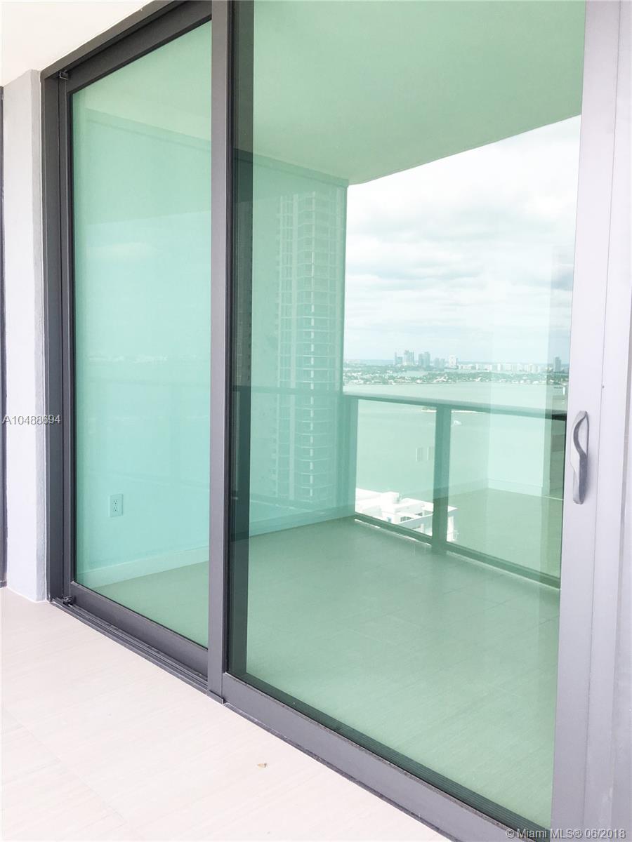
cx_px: 316
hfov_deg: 48.2
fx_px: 706
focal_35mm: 29
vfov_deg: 61.7
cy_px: 421
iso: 25
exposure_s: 1/222
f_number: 2.2
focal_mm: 4.15
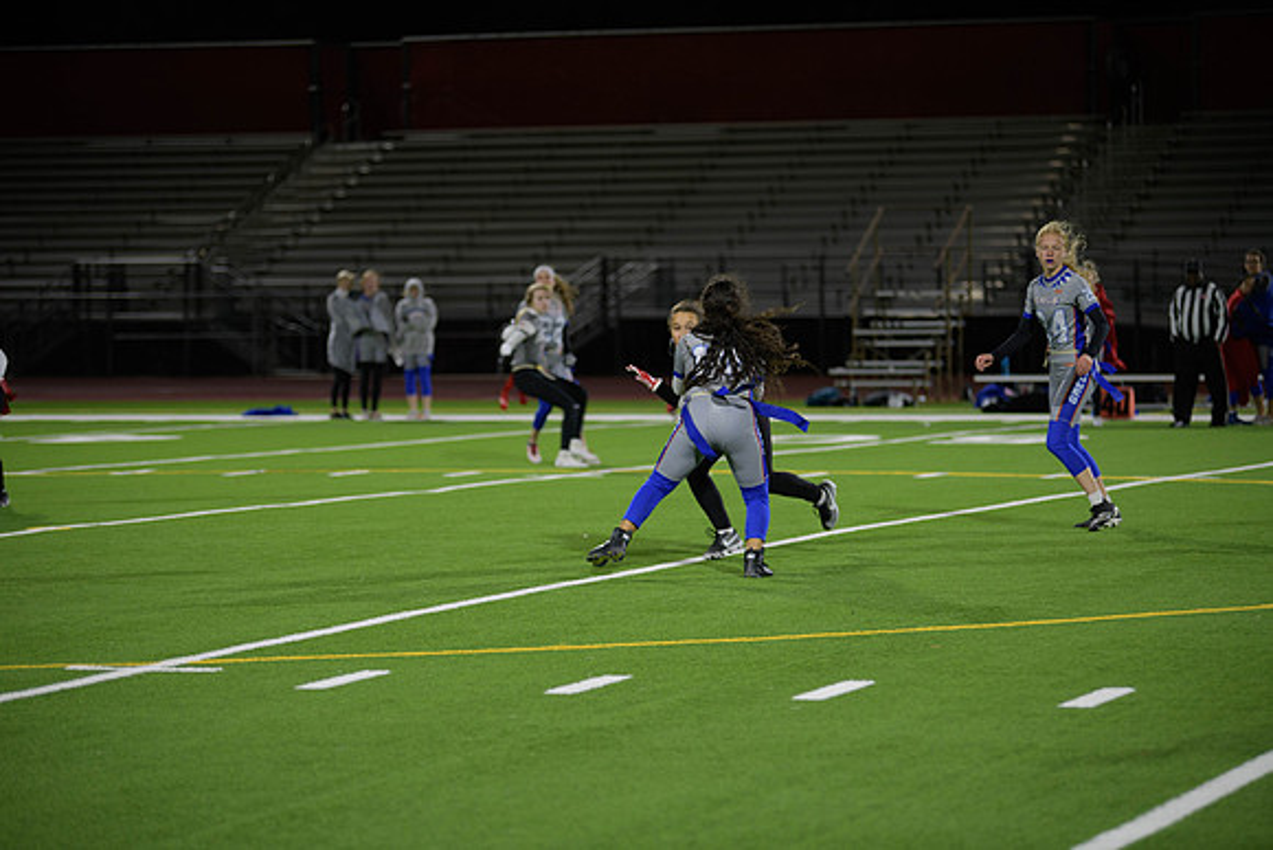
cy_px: 425
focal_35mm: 130
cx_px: 636
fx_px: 4598
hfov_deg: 15.8
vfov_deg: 10.6
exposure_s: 1/200
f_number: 2.8
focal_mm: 130
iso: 720
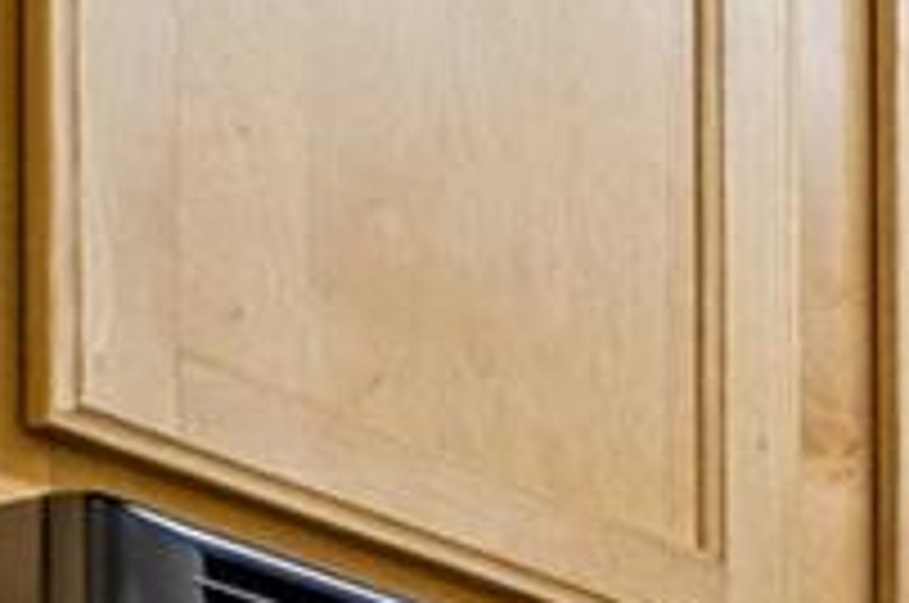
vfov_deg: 9.4
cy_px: 1732
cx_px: 2390
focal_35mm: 119
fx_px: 3000
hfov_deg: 12.3
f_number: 7.1
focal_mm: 10
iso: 100
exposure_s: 1/3.33
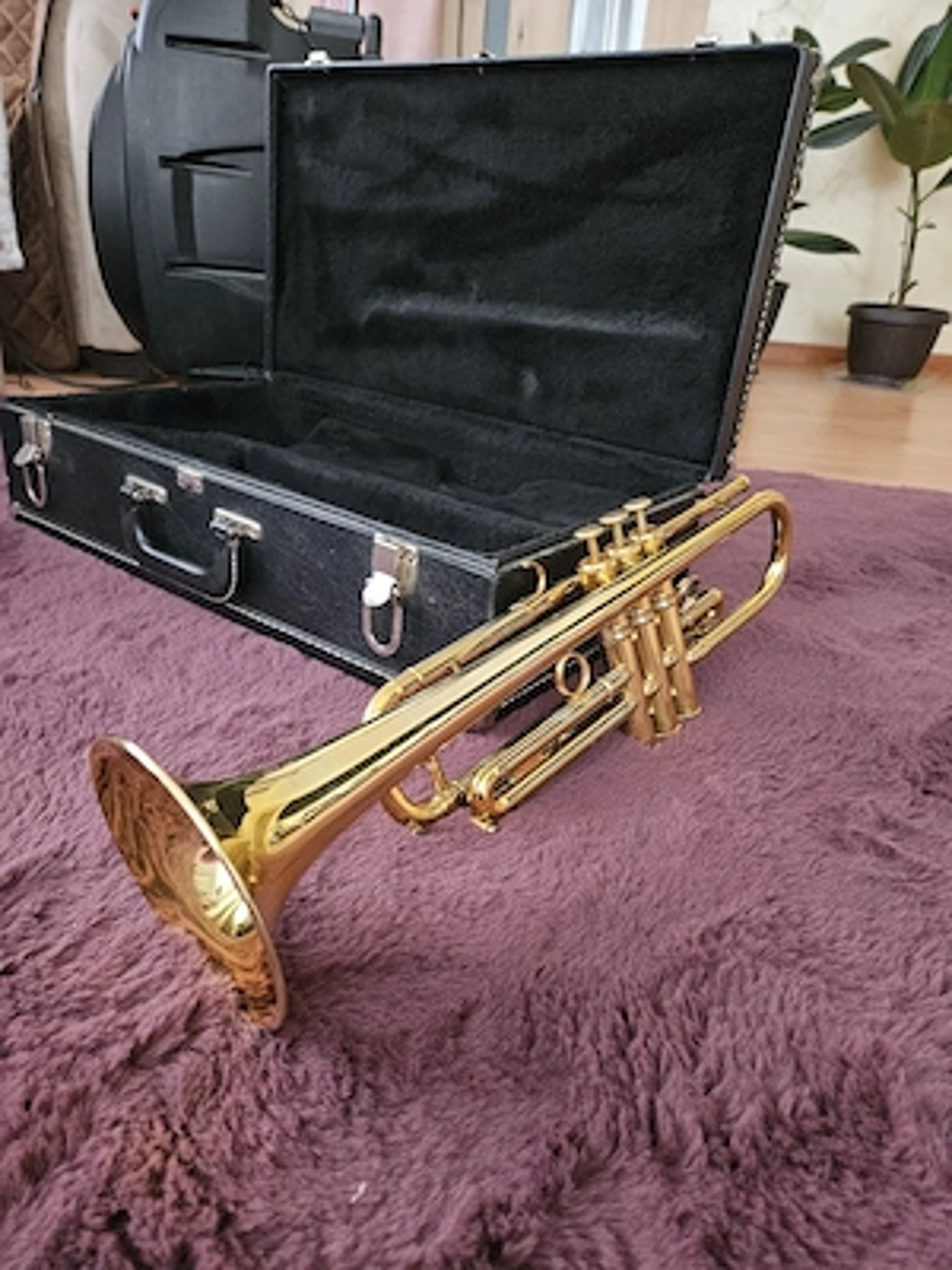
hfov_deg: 58.9
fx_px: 843
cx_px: 476
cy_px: 635
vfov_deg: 73.9
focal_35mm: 23
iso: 800
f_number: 1.8
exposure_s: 1/25.1
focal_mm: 5.4
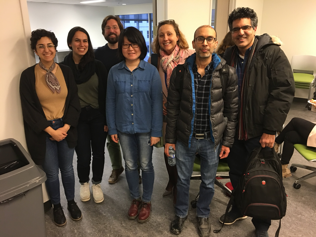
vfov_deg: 48.2
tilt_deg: -17.4
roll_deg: +0.6
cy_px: 118
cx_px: 158
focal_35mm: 29
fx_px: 265
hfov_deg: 61.7
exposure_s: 1/15
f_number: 2.2
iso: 64
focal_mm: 4.15
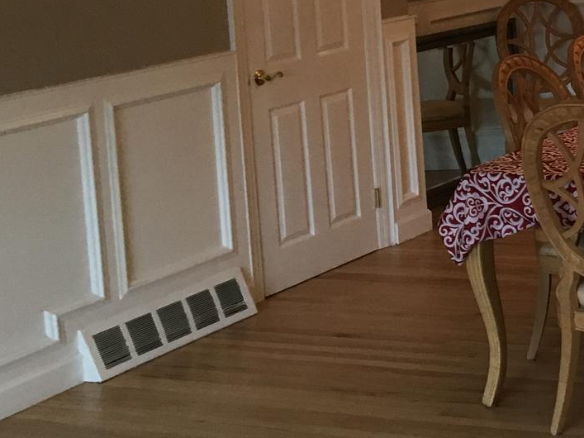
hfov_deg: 20.6
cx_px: 823
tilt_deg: -6.9
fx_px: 1417
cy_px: -12
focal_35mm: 84
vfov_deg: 17.1
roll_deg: +2.9
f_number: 2.2
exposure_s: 1/30
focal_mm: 4.15
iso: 40
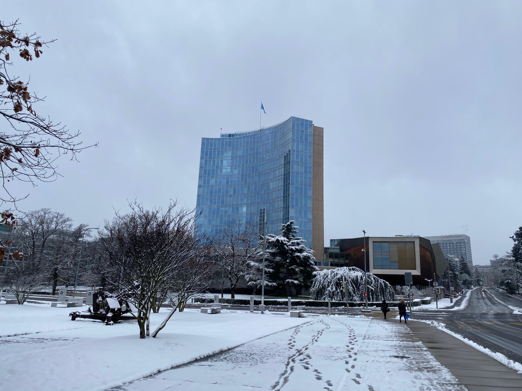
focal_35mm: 26
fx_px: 392
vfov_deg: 53.1
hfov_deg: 67.3
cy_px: 196
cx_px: 261
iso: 32
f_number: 1.8
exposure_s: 1/275
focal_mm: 4.25
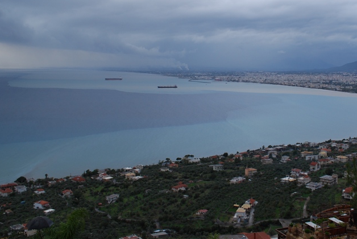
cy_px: 63
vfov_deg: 30.1
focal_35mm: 44
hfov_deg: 43.8
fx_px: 437
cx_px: 239
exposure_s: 1/160
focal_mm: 18
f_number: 6.3
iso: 100
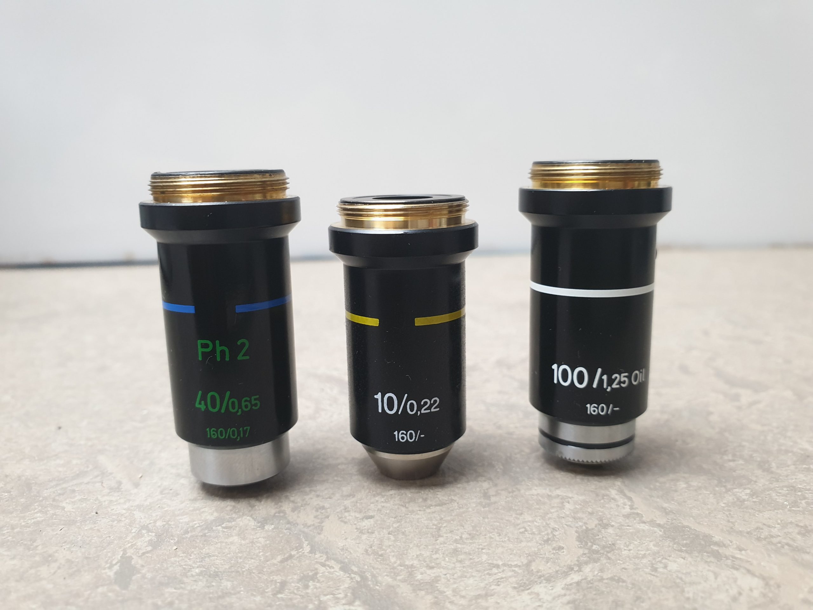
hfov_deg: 67.3
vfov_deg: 53.1
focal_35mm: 26
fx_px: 611
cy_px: 305
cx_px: 406
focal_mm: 4.3
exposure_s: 1/50
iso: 200
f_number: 2.4
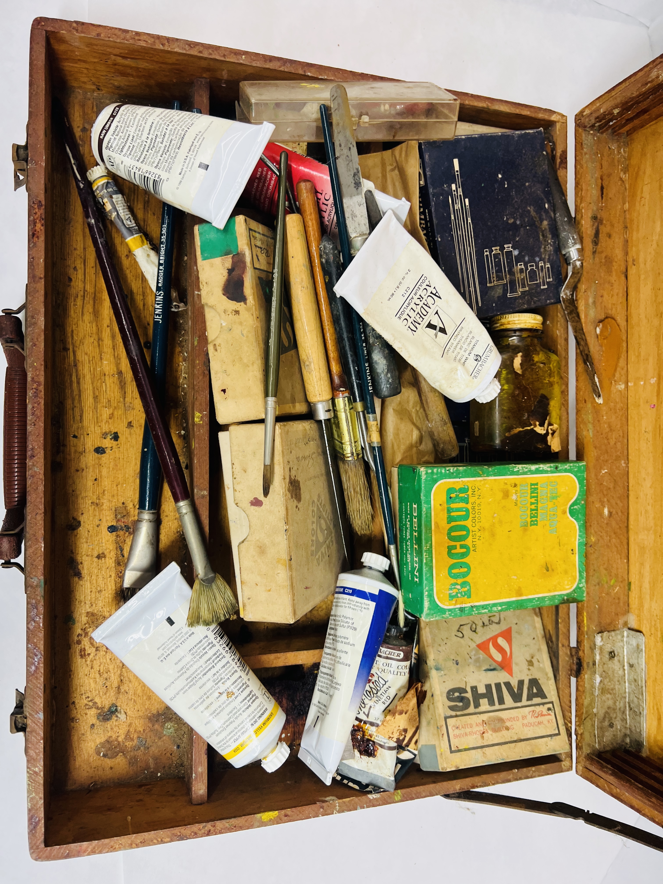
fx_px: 664
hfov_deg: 53.1
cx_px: 332
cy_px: 442
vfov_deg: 67.3
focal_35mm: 26
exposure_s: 1/120
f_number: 1.5
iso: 40
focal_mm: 5.7
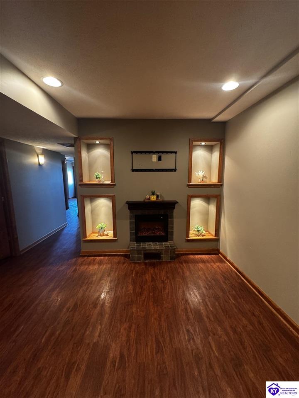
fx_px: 161
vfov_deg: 102.1
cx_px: 150
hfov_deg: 85.7
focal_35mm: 14
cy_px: 199
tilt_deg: -9.5
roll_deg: +0.2
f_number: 2.2
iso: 640
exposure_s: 1/60
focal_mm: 2.22
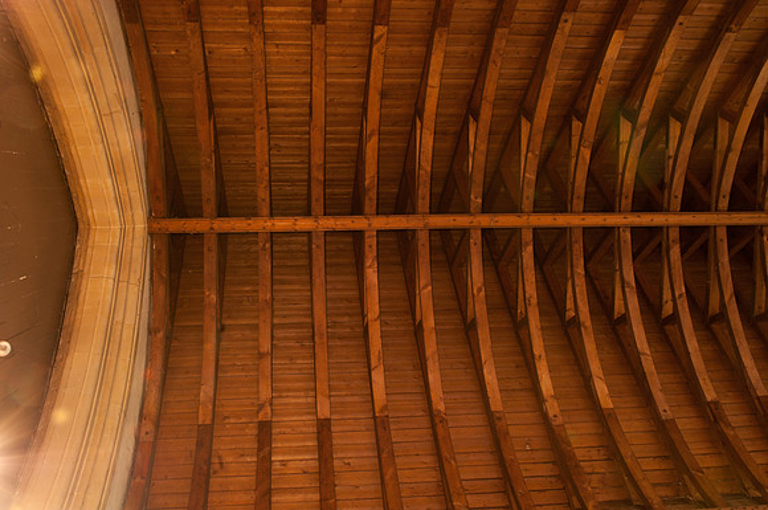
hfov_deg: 63.7
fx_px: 618
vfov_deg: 44.8
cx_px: 384
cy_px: 255
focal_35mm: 29
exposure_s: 1.3
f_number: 13
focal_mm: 29
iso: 1000
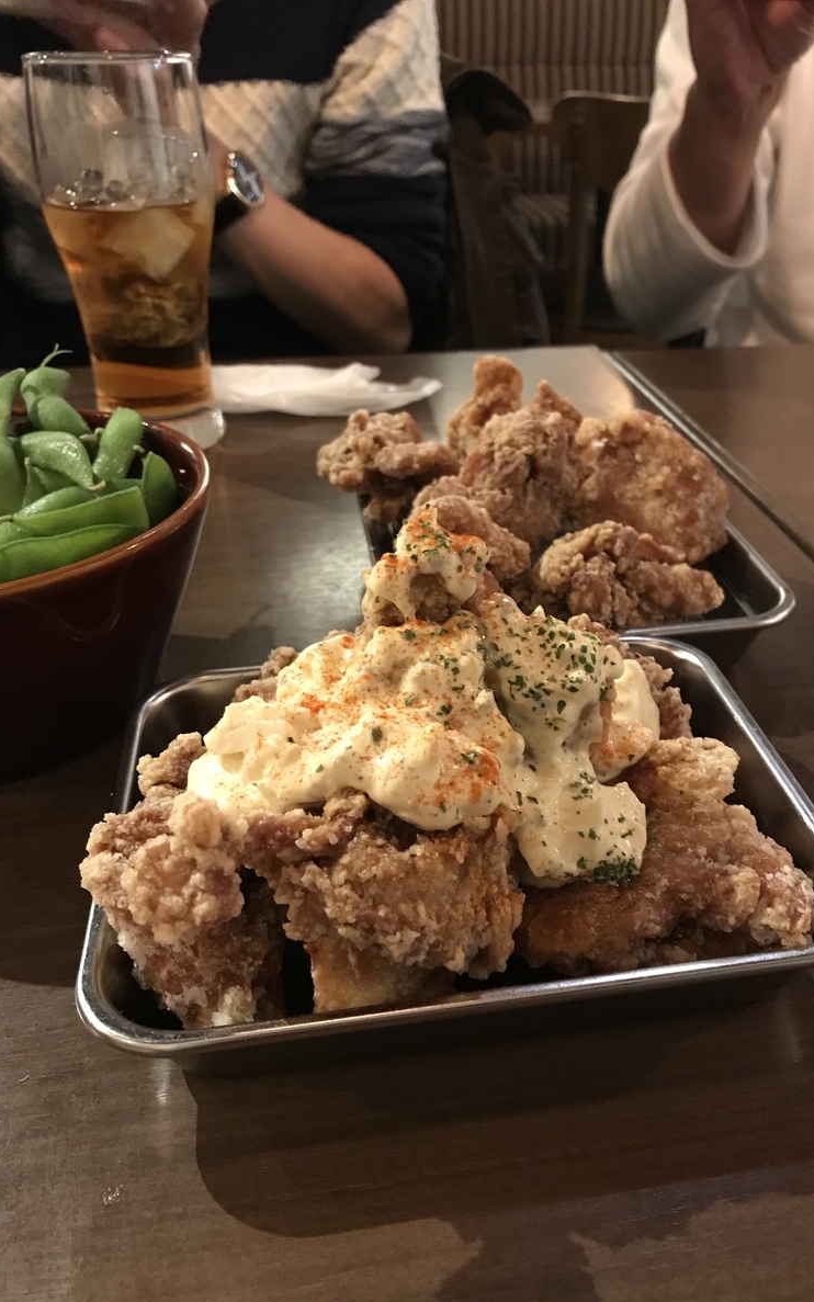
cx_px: 489
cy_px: 657
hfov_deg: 41.6
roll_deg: -0.7
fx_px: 1065
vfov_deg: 62.9
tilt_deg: -30.0
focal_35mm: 30
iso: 100
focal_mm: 3.99
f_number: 1.8
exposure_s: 1/5
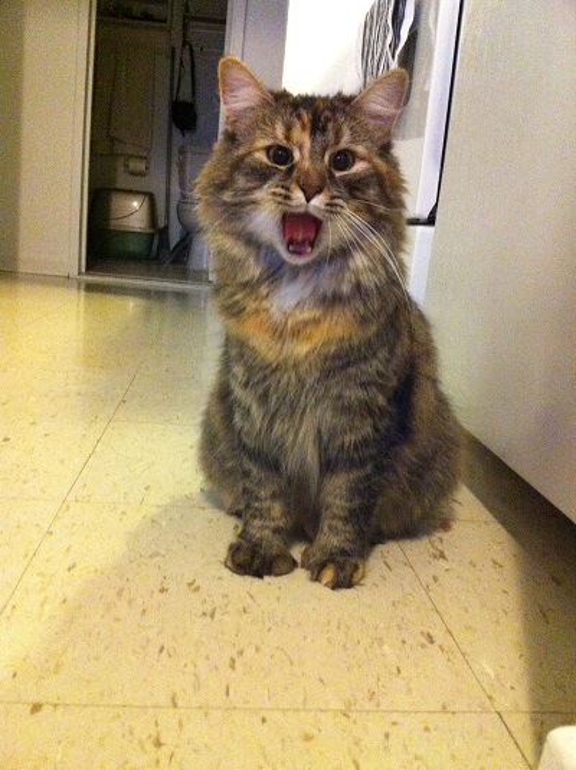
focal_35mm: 35
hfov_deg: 40.6
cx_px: 288
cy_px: 385
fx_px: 778
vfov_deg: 52.7
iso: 1000
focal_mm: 3.85
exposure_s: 1/15
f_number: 2.8
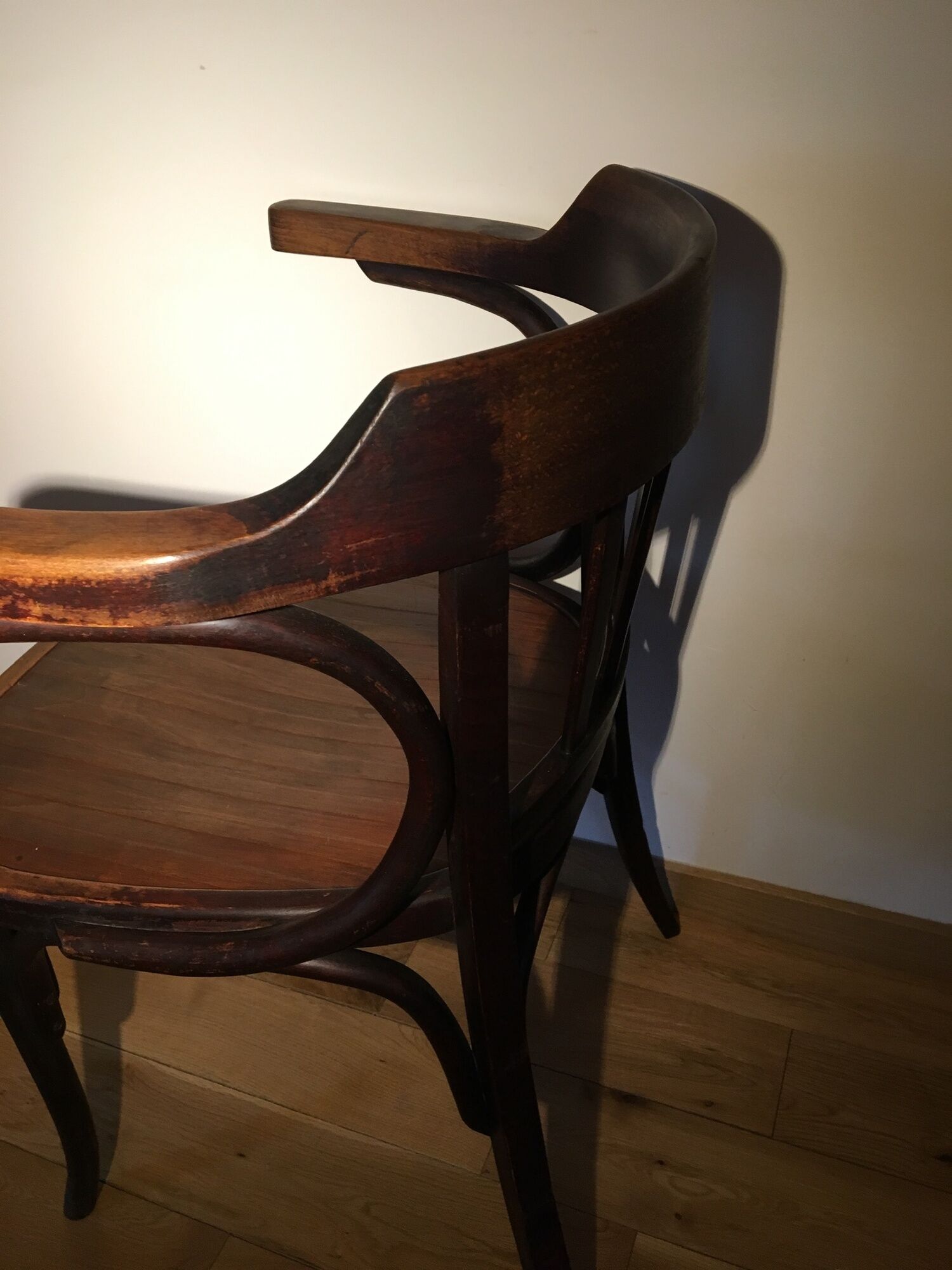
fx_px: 1063
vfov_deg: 61.7
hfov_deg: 48.2
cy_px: 635
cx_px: 476
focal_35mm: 29
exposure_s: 1/33
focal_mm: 4.15
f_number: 2.2
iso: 125
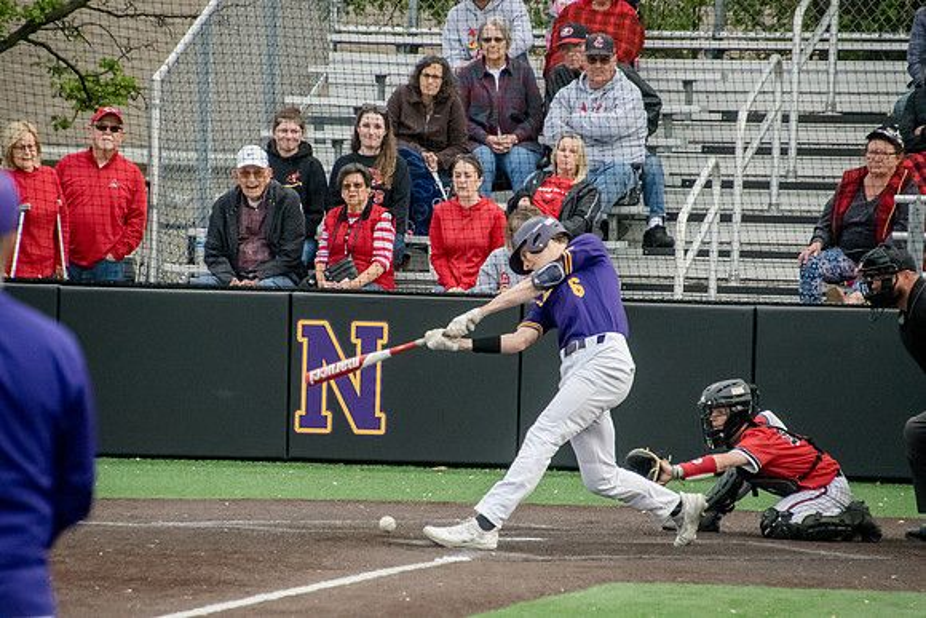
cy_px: 309
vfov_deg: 3.4
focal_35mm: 405
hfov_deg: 5.1
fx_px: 10419
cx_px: 463
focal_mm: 270
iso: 4000
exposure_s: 1/2500
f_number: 6.3
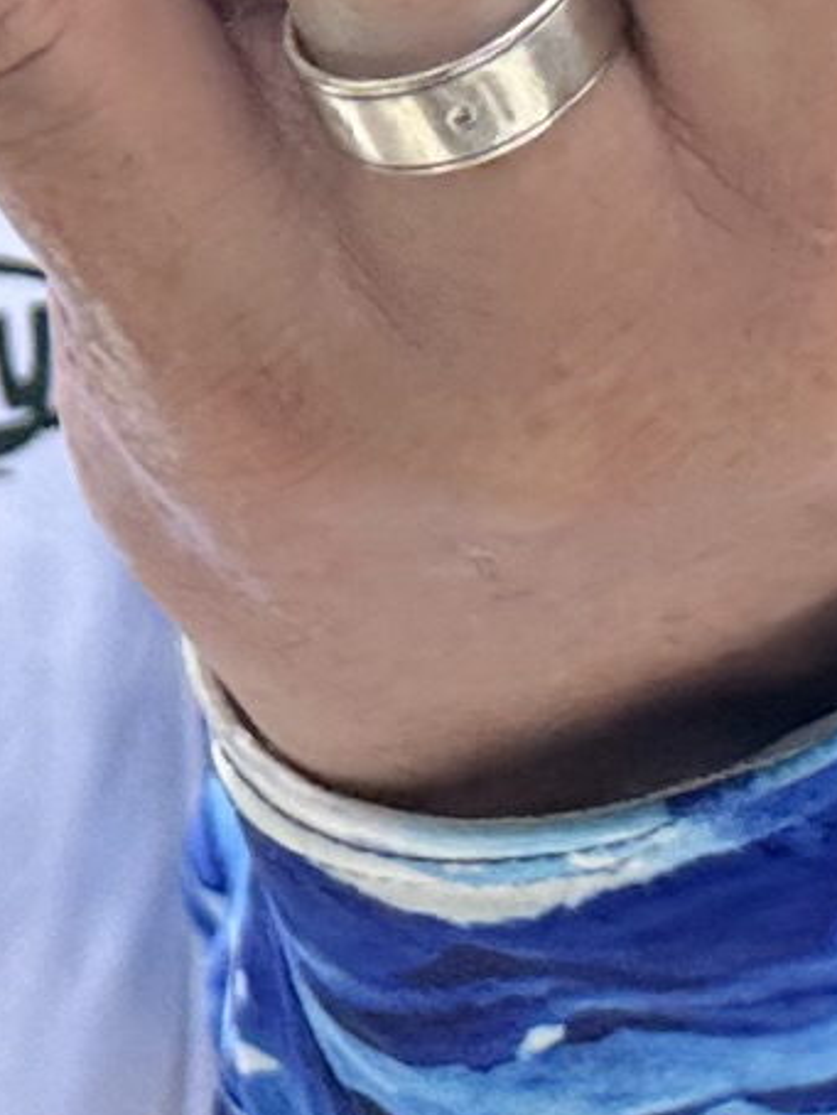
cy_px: -263
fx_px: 6861
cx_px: 25
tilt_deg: +1.8
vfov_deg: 9.2
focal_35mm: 213
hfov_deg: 7.0
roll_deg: -3.7
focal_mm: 6.86
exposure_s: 1/366
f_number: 1.78
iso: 80
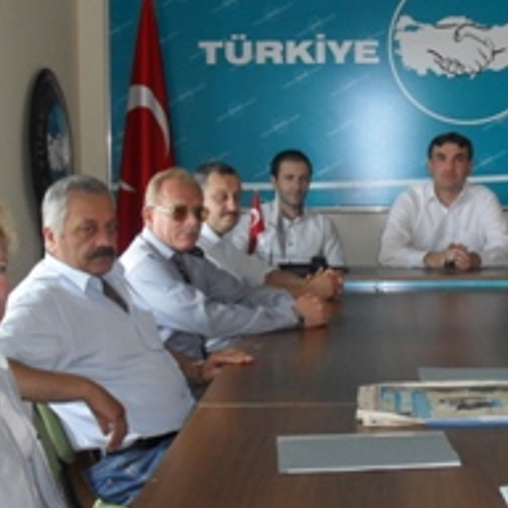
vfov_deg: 24.0
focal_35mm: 72
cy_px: 280
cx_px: 450
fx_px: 1195
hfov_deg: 23.4
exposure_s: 1/45
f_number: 3.2
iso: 200
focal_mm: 6.3
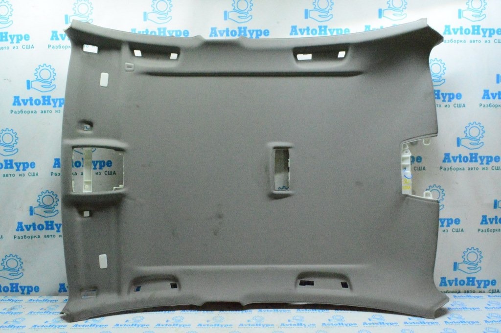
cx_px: 250
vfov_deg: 43.5
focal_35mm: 30
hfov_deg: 62.0
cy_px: 166
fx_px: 417
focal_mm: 20
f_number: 25
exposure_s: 1/60
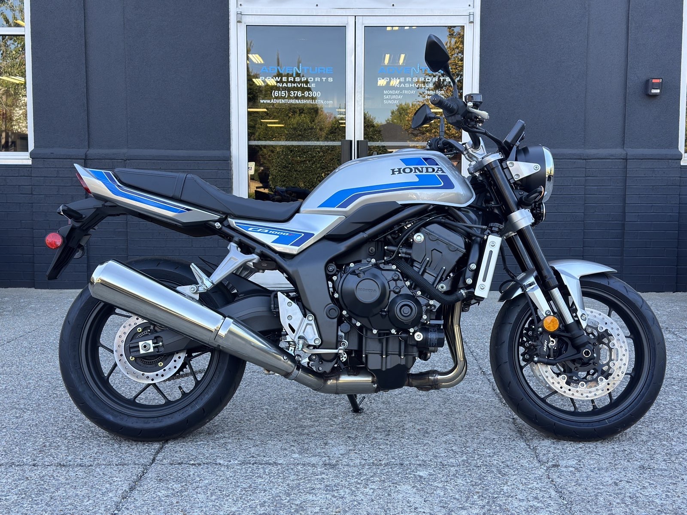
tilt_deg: -3.8
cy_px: 258
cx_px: 344
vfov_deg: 32.9
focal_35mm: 44
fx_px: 873
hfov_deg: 42.9
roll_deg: +0.1
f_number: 1.78
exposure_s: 1/435
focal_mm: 6.76
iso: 100
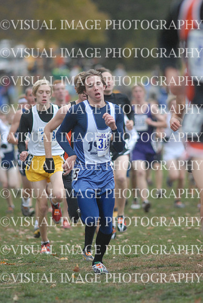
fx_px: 3797
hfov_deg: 3.1
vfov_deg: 4.6
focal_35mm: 450
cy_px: 152
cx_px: 102
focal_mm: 300
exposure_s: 1/500
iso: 800
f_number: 4
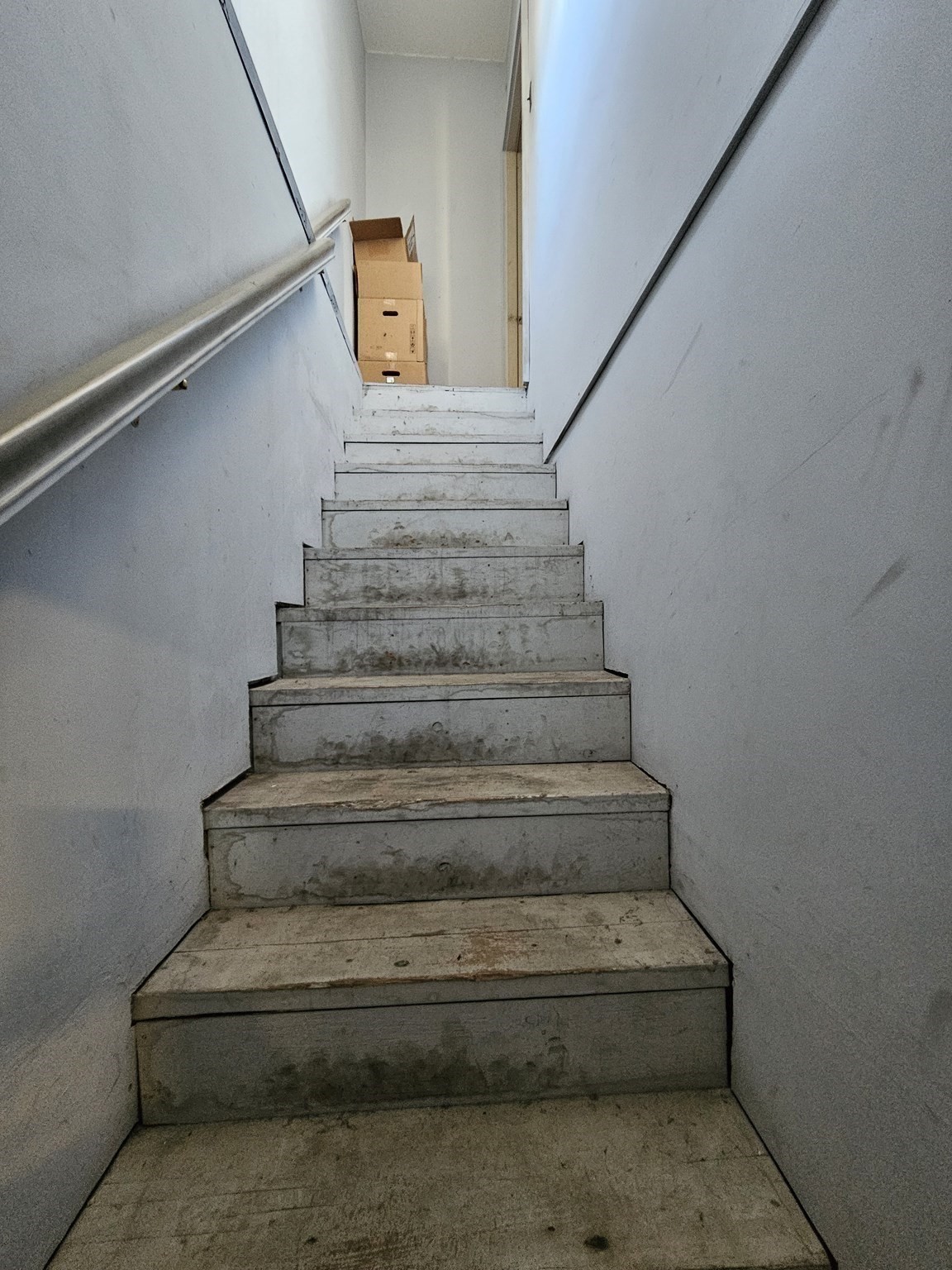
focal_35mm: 13
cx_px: 476
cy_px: 635
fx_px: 477
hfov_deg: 89.9
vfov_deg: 106.2
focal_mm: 2.2
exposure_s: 1/30
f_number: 2.2
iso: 640
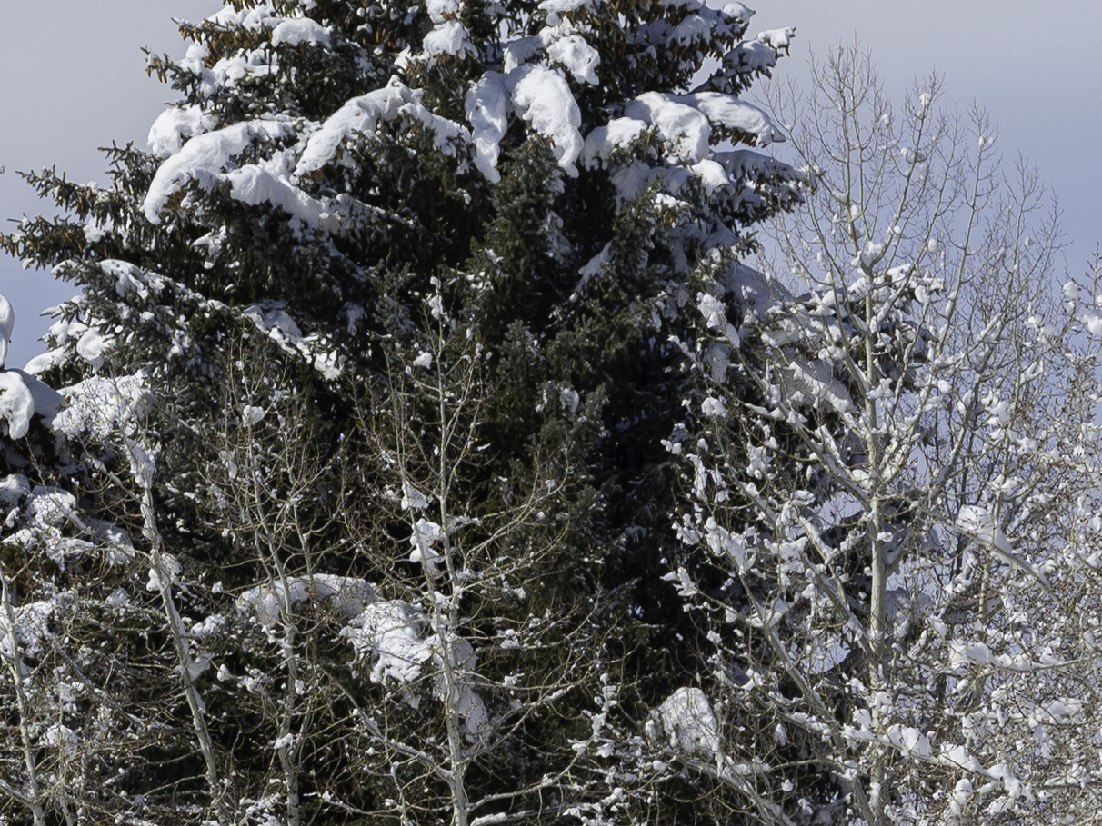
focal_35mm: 707
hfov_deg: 2.8
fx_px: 22507
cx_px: -1048
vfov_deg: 2.1
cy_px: 1132
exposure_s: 1/400
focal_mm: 150
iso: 100
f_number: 10
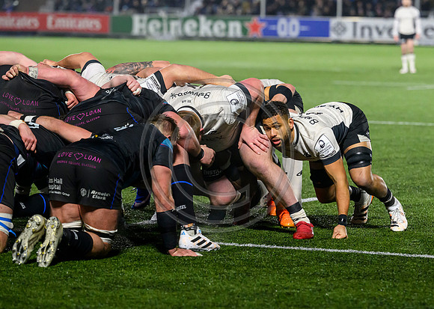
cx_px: 242
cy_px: 183
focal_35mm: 203
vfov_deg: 7.1
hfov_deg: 9.9
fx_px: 2504
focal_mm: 140
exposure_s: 1/1600
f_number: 3.5
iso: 5000
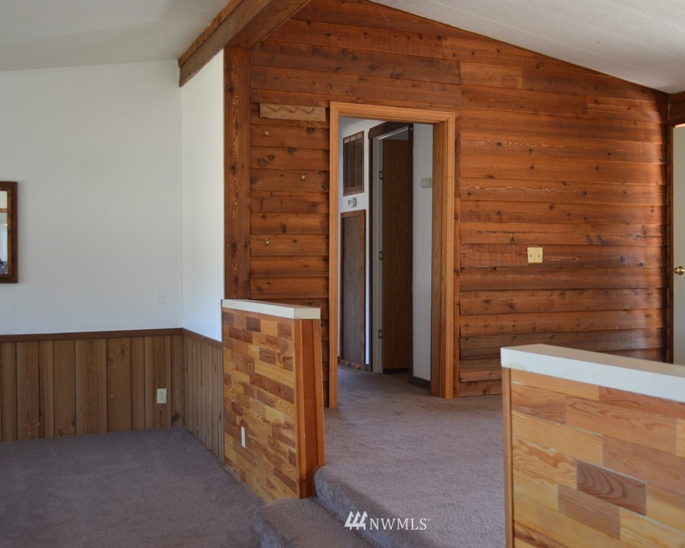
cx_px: 388
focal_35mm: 41
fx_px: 831
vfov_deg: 36.5
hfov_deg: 44.7
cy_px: 273
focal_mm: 24
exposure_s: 1/30
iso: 400
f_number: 4
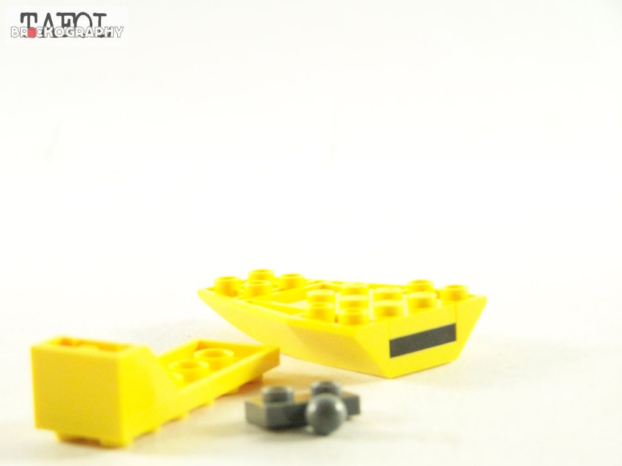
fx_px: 1887
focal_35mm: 105
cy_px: 233
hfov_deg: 18.7
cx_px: 311
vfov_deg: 14.1
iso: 400
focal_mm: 17.5
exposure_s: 1/60
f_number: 3.2
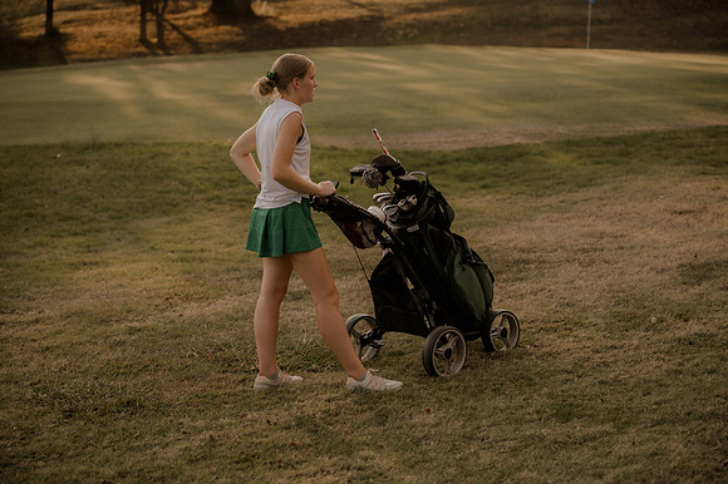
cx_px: 364
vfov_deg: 19.4
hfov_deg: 28.9
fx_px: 1415
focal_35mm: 70
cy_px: 242
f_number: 2.8
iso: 1000
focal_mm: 70
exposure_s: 1/2000
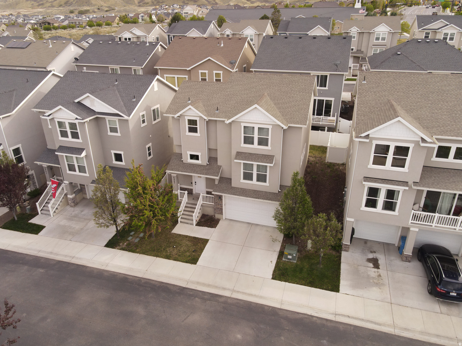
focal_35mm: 24
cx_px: 231
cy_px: 173
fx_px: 320
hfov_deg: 71.6
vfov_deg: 56.8
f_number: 2.8
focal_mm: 4.5
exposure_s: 1/240
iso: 100
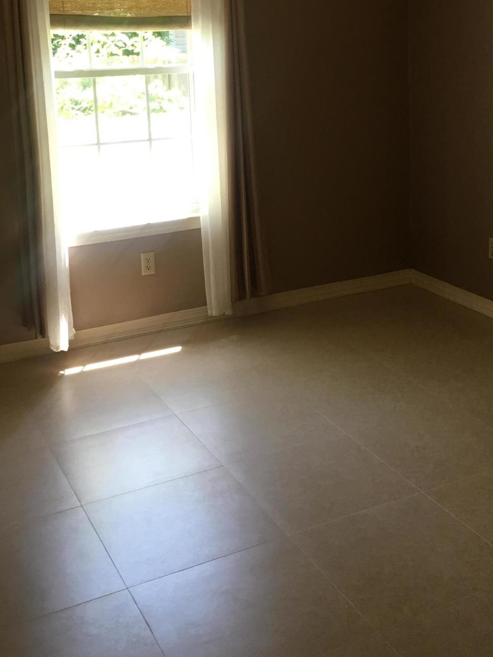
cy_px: 183
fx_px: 873
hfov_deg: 31.4
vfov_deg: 40.3
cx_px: 313
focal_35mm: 46
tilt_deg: -8.5
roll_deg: +0.8
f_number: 2.2
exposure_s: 1/15
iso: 25
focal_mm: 4.15
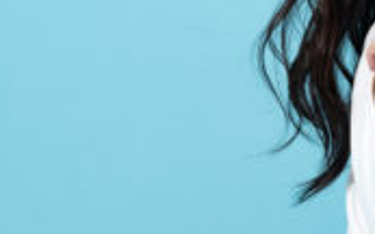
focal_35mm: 409
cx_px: 674
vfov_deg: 3.2
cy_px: 91
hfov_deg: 5.1
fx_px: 4179
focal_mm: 105
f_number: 8
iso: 100
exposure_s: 1/200
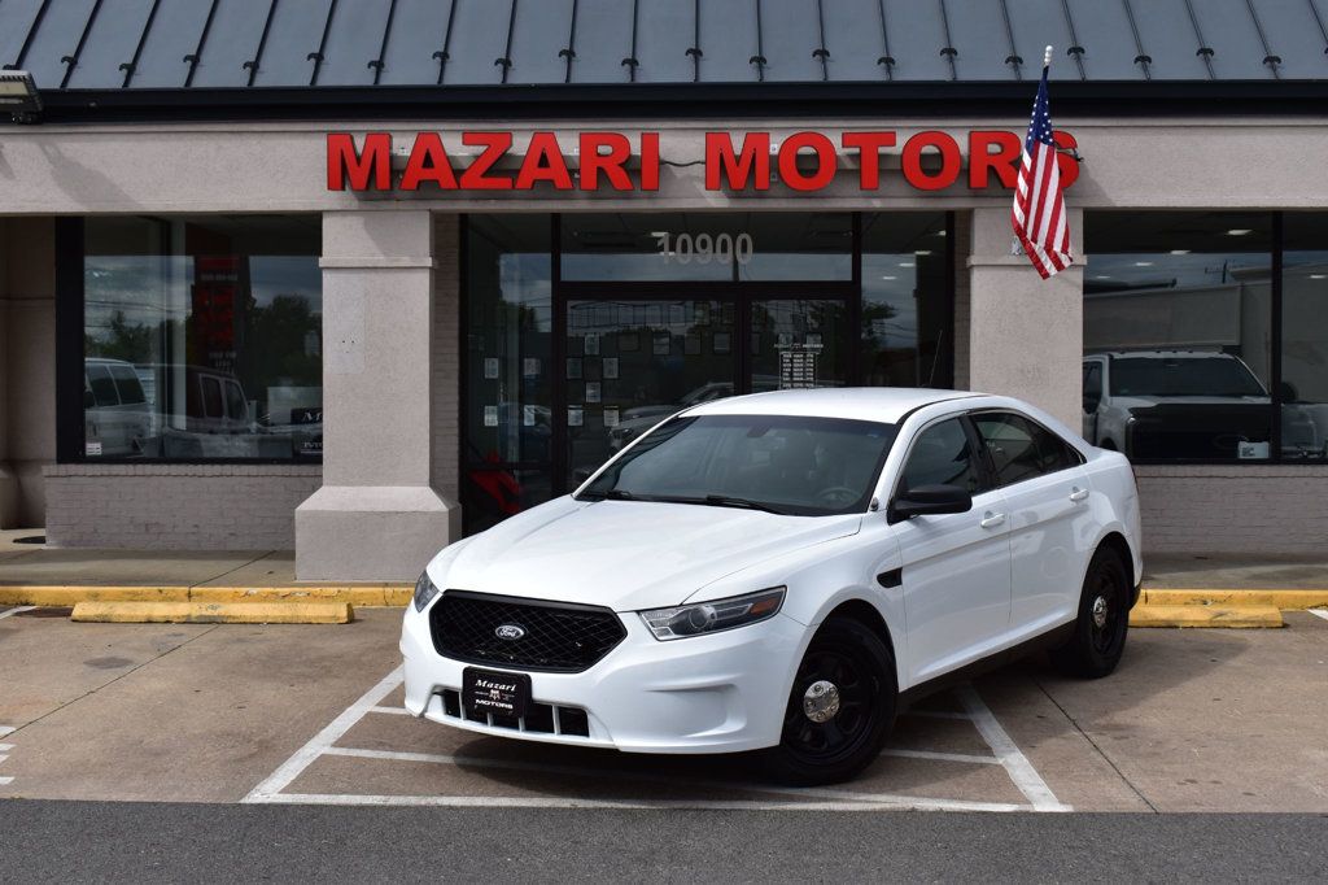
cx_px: 664
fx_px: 1770
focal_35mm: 48
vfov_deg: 28.1
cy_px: 442
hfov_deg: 41.1
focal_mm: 32
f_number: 11
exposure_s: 1/500
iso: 200
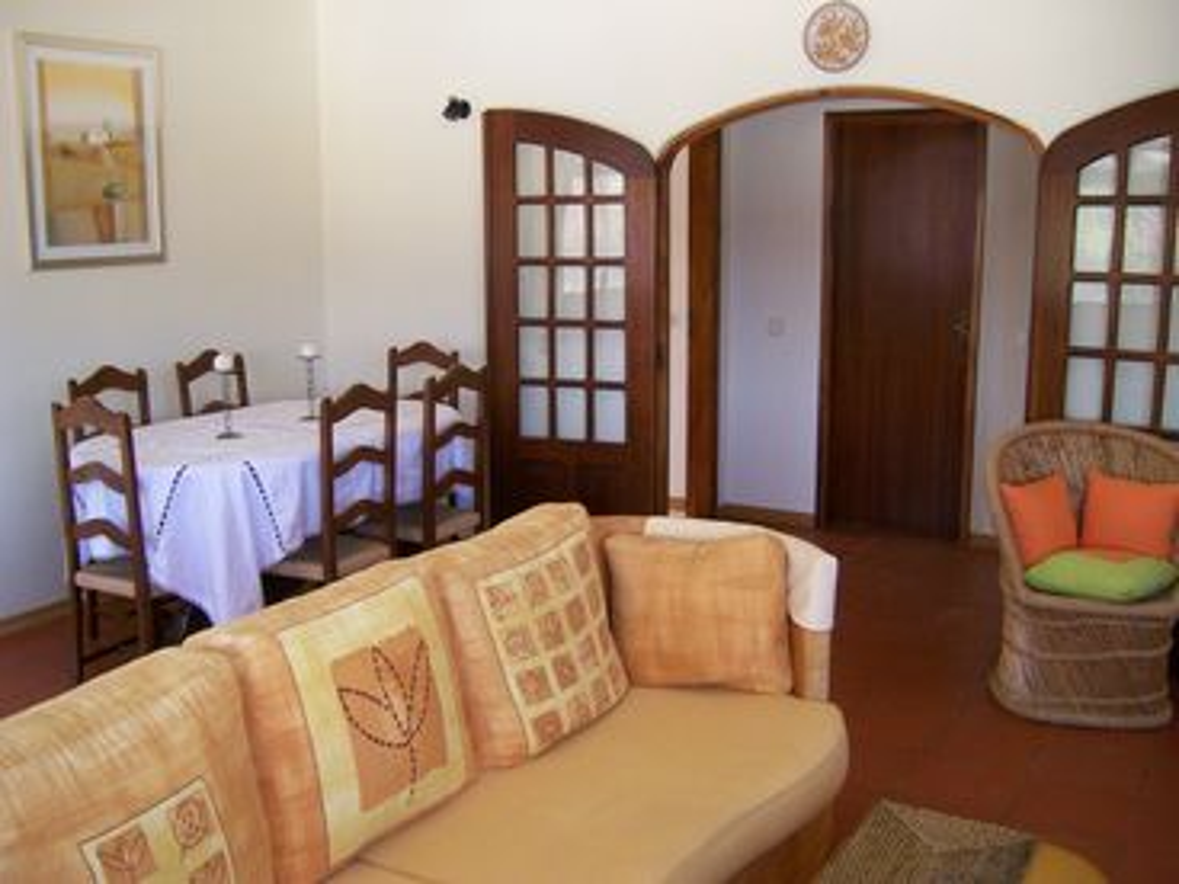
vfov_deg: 40.7
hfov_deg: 52.6
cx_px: 590
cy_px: 442
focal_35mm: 35
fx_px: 1192
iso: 140
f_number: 2.8
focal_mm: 5.8
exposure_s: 1/64
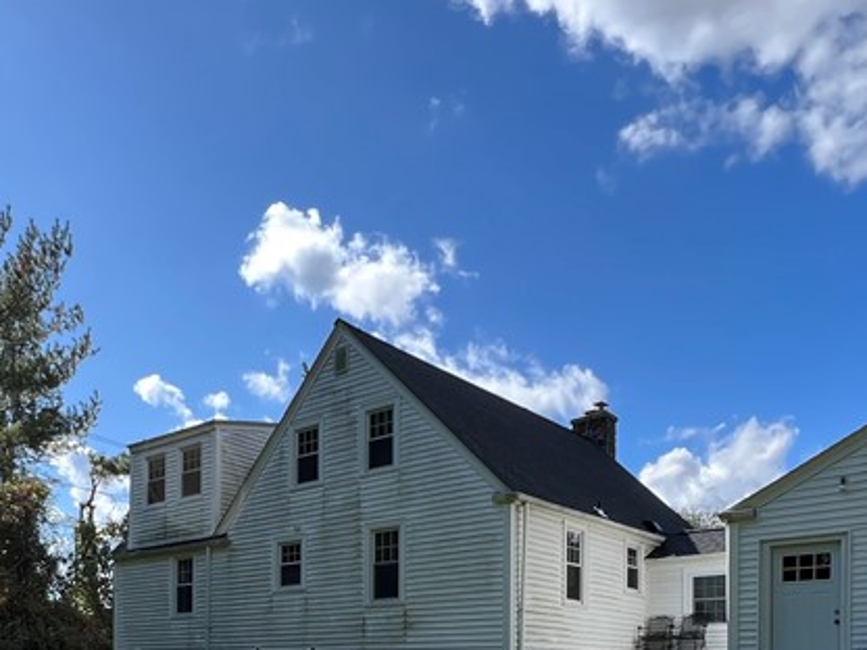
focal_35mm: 32
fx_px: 801
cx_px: 333
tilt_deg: -0.5
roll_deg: -0.5
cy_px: 679
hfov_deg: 56.2
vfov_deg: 38.2
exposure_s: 1/1096
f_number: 1.8
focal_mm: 1.57
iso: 32
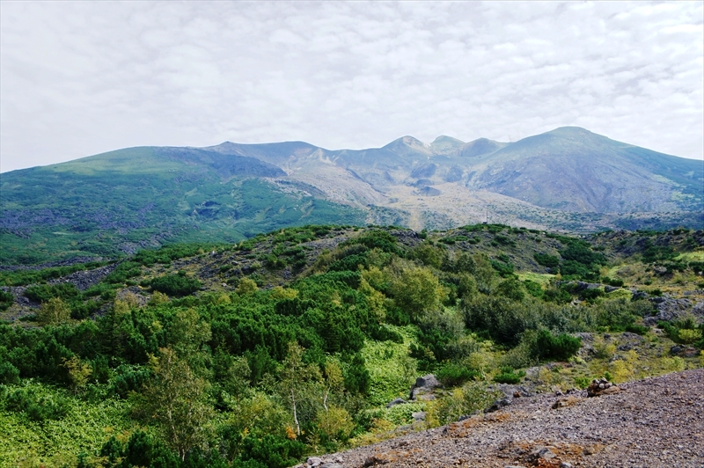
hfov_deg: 46.4
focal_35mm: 42
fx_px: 821
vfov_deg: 31.8
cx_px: 352
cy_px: 234
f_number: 7.1
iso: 200
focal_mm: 28
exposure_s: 1/500
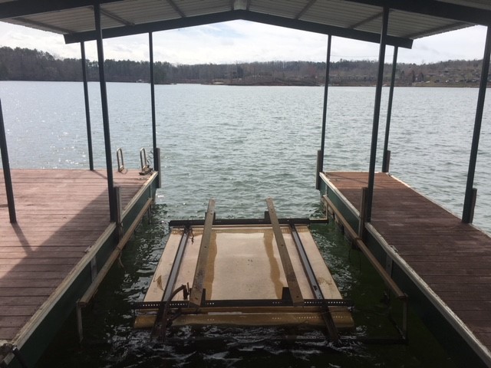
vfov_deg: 48.2
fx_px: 411
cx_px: 246
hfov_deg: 61.7
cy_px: 184
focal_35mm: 29
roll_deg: -1.0
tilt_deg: -12.1
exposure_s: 1/1832
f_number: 2.2
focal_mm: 4.15
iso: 25
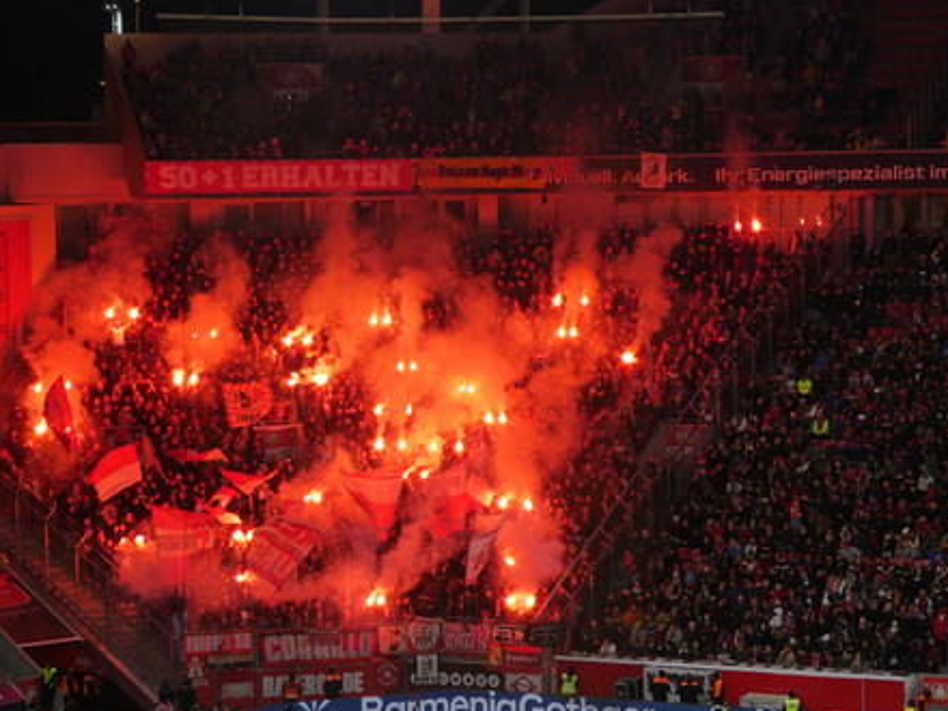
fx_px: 3588
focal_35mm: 131
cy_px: 392
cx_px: 343
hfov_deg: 15.0
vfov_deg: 11.3
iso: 80
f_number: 4.9
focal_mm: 16.1
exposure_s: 1/125
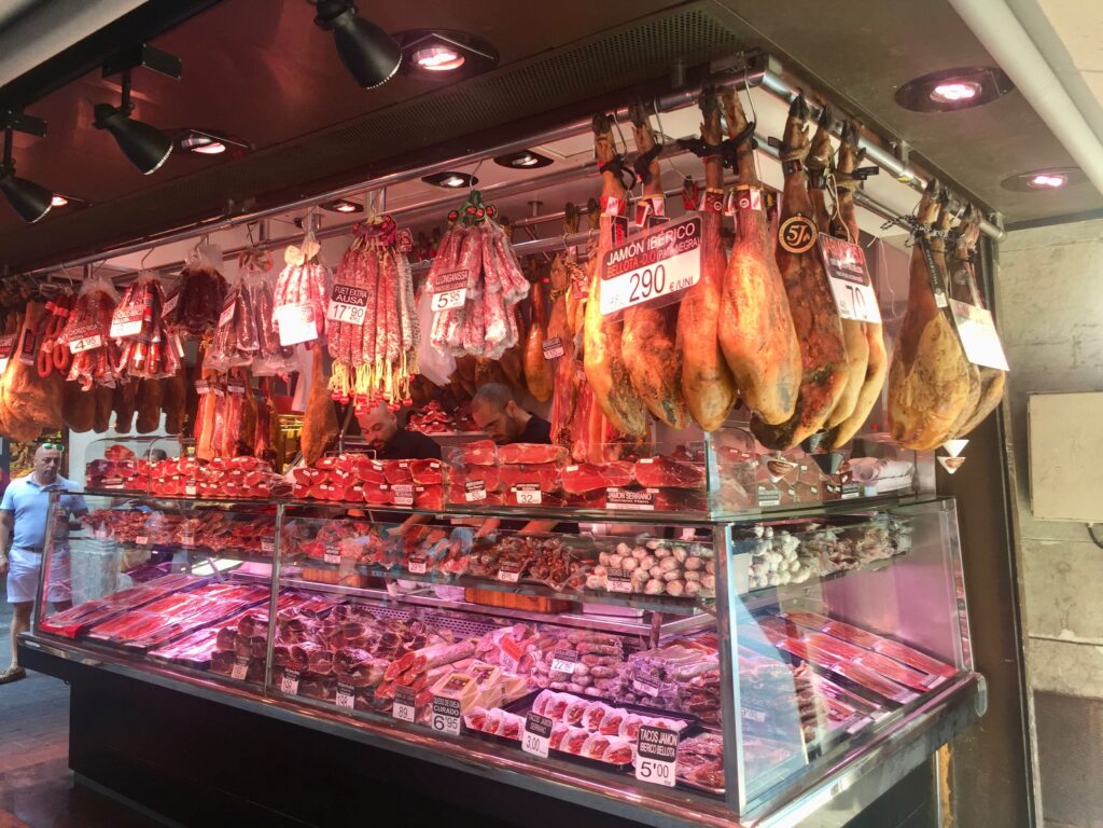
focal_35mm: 29
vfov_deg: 48.2
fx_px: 924
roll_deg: -0.6
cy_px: 414
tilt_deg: +0.9
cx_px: 552
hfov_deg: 61.7
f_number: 2.2
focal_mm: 4.15
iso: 50
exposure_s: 1/100
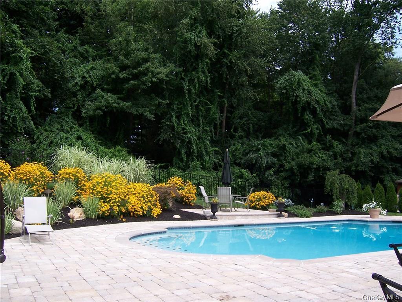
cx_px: 201
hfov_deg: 55.4
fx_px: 383
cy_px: 151
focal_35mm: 33
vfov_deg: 42.9
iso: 80
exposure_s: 1/500
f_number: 3.4
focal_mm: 5.5
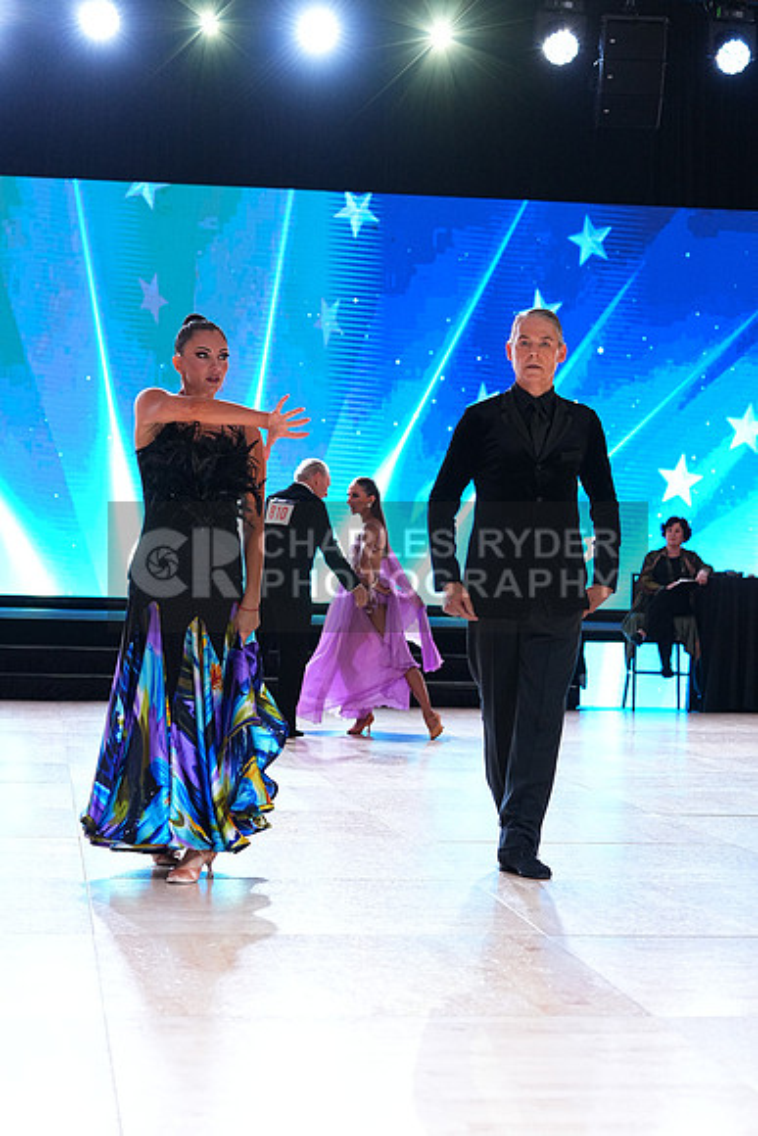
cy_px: 568
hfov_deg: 18.2
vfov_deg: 27.0
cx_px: 379
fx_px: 2367
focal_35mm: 75
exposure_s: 1/400
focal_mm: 75
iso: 2000
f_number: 4
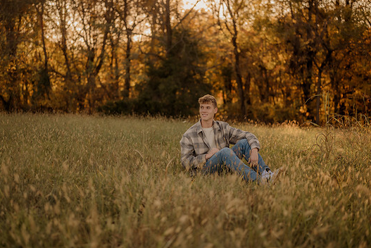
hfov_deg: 36.2
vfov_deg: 24.6
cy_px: 121
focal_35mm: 55
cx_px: 168
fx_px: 567
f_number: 1.8
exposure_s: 1/1250
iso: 250
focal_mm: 50
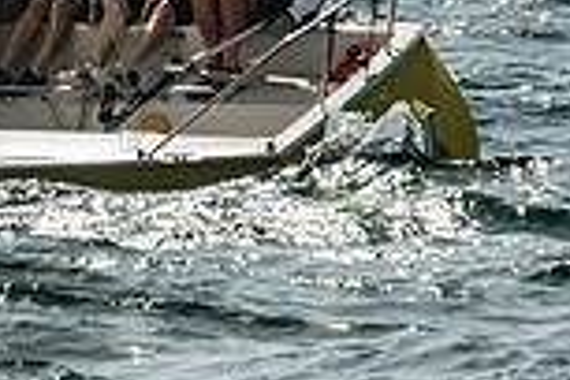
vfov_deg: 1.2
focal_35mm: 1187
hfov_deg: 1.7
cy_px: -415
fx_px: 18793
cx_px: -372
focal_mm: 155
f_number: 6.3
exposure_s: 1/1250
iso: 320
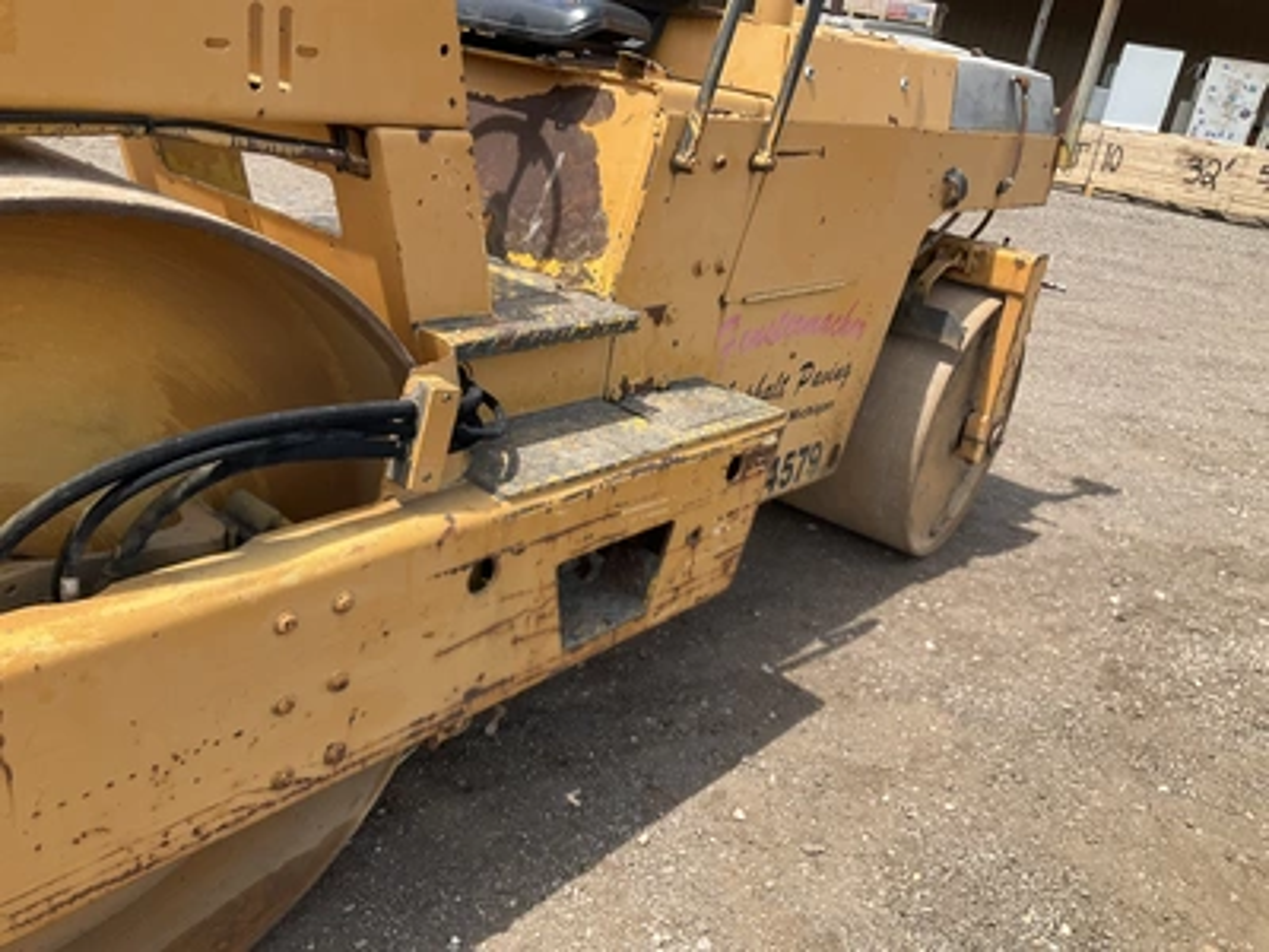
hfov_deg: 61.7
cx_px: 634
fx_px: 1063
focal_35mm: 29
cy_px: 476
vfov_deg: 48.2
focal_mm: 3
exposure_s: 1/792
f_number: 1.8
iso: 25
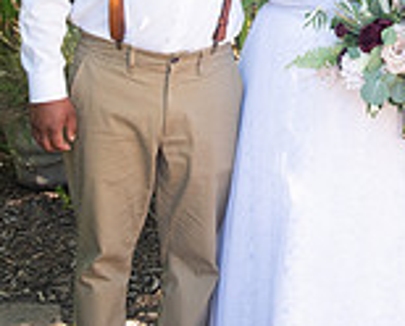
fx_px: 1118
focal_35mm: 93
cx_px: 350
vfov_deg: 16.1
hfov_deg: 20.2
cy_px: -34
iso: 640
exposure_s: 1/250
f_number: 4.5
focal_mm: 34
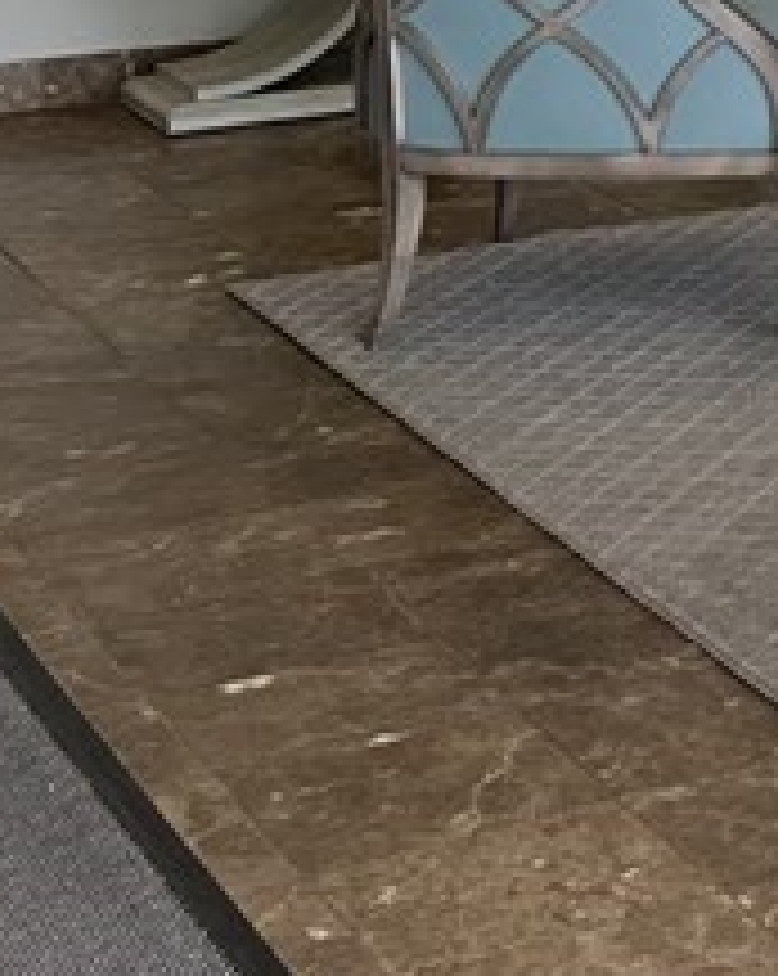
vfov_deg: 15.6
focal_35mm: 120
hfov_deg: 10.5
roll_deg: -0.5
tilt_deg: -7.5
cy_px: -117
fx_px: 3461
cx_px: 2024
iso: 50
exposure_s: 1/120
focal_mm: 5.7
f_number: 1.5
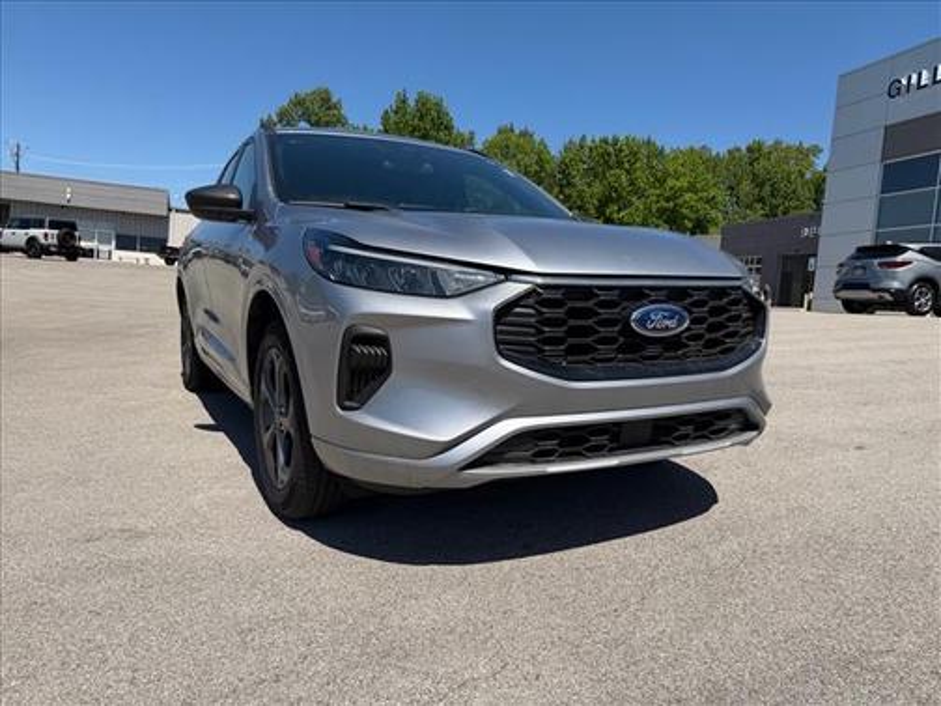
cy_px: 353
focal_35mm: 24
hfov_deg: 71.6
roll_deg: -3.5
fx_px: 652
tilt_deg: -3.9
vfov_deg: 56.8
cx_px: 470
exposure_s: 1/4975
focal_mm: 6.76
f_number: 1.78
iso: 80
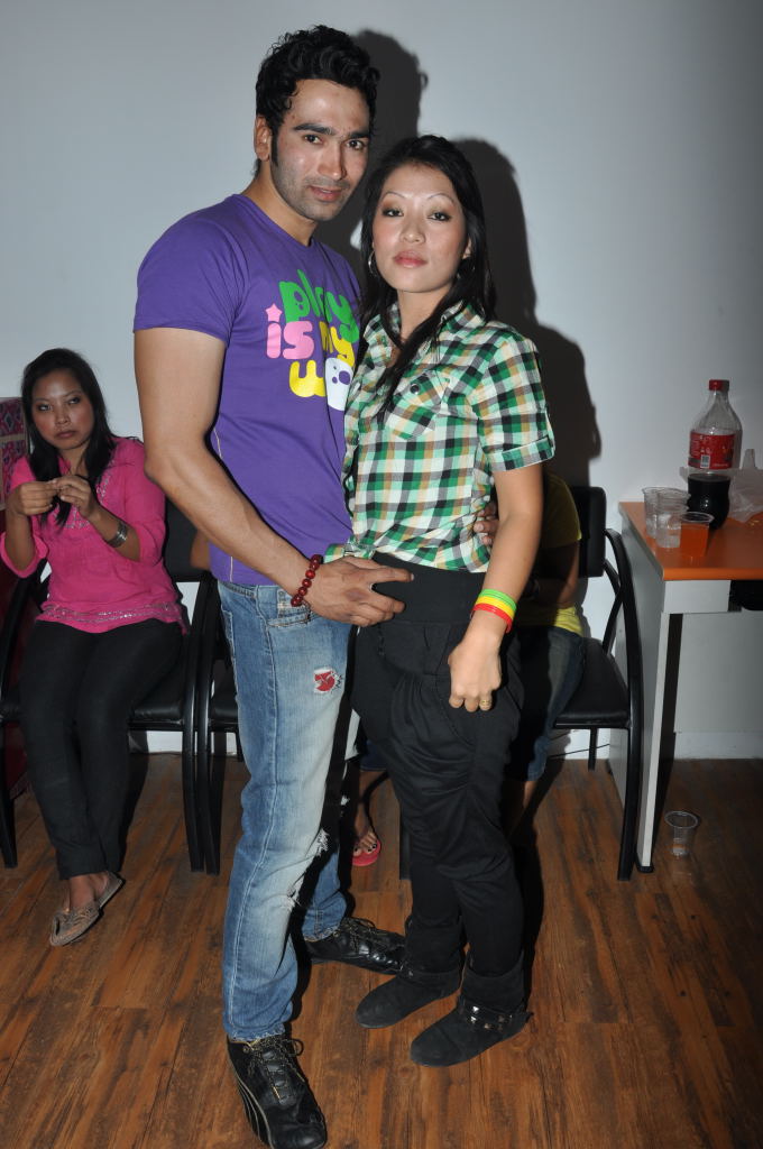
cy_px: 574
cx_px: 382
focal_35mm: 32
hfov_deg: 41.6
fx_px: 1004
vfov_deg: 59.6
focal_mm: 21
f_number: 9
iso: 200
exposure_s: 1/160
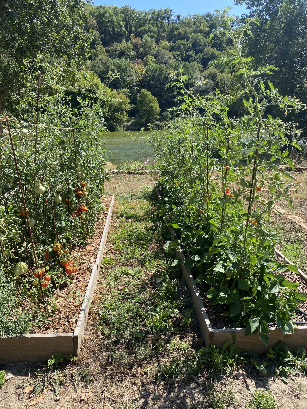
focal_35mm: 26
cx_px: 154
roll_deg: -0.3
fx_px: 307
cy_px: 204
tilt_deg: -14.9
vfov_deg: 67.3
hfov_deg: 53.1
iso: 32
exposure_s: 1/1025
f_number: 1.8
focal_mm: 4.25
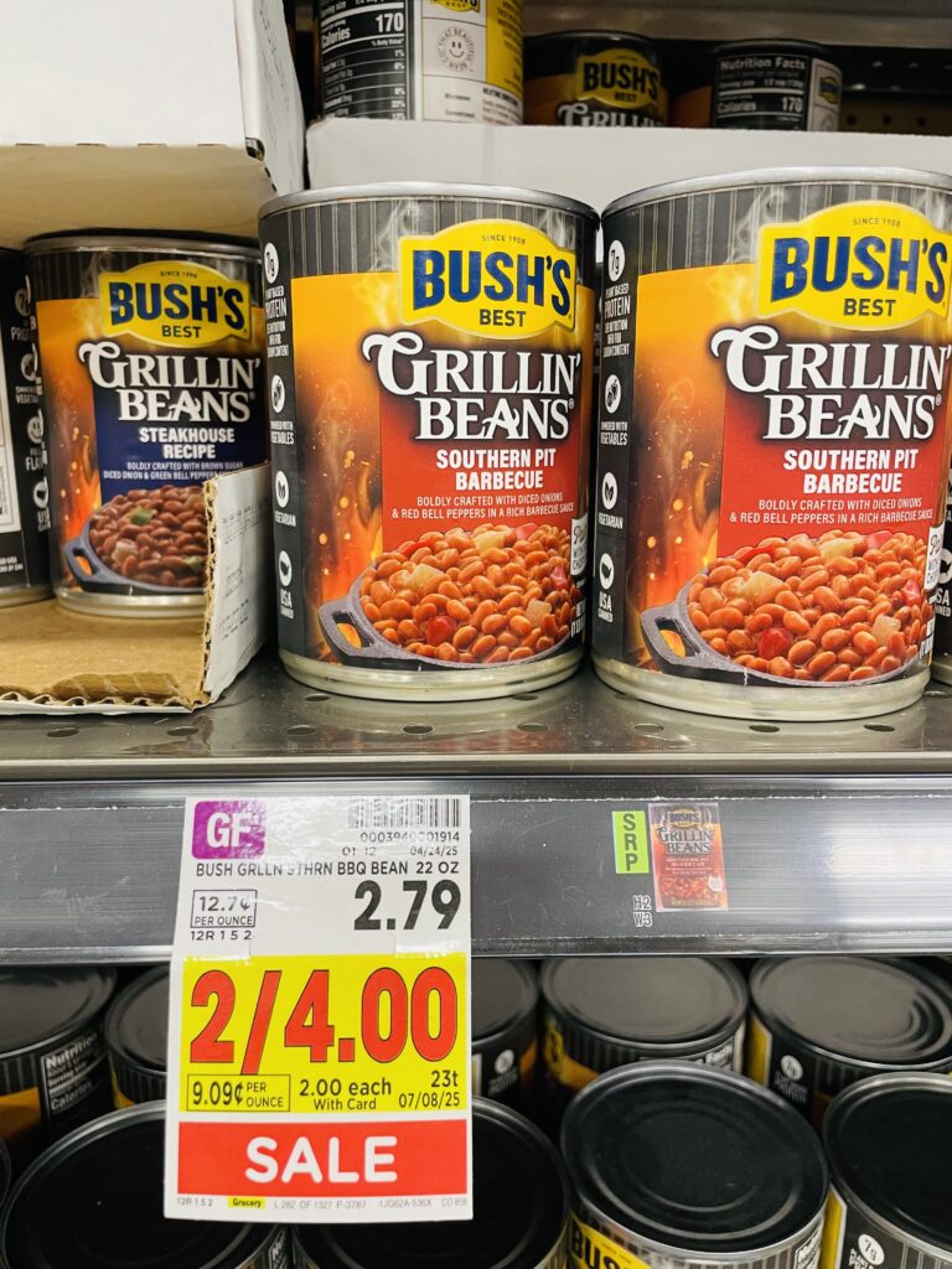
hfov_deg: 53.1
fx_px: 953
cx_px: 476
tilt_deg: -12.7
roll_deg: -0.1
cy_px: 634
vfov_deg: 67.3
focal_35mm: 26
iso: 160
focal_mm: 4.2
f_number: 1.6
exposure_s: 1/60
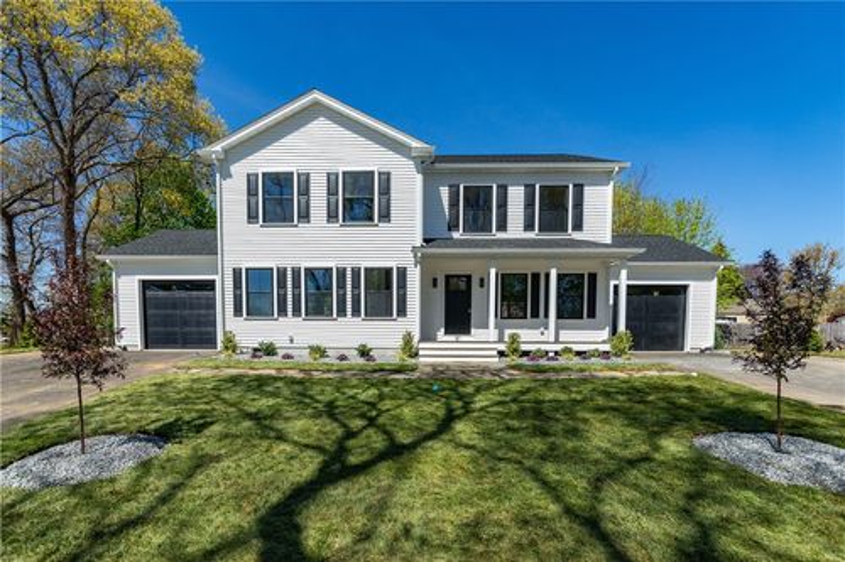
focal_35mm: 16
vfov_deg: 73.7
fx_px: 375
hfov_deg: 96.8
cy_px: 281
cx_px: 422
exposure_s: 1/400
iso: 100
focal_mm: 16
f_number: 6.3
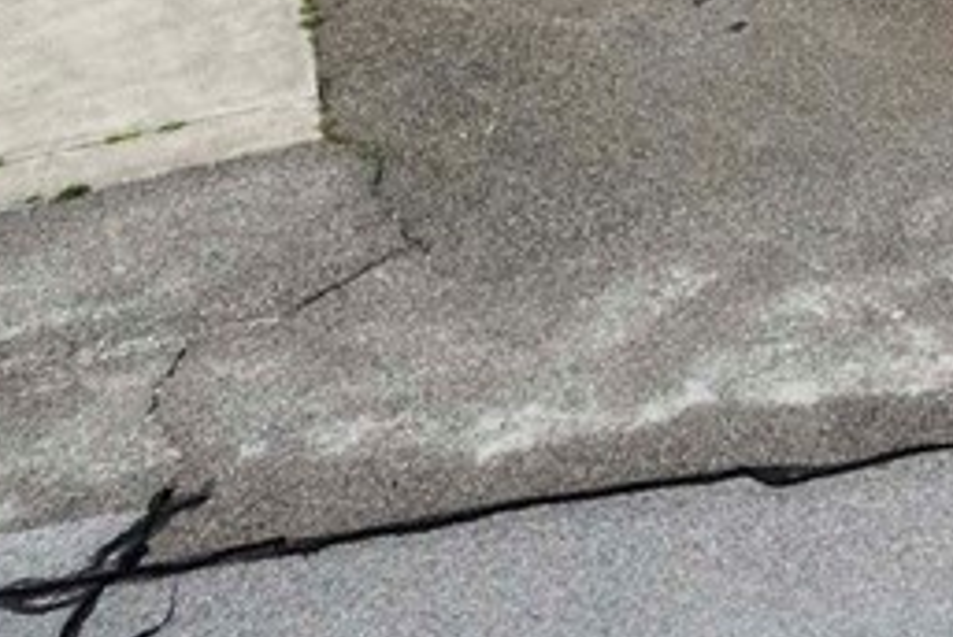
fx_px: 3843
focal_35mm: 145
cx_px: 2497
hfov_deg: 11.1
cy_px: -1404
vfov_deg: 7.9
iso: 100
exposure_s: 1/3200
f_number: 2.8
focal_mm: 8.38
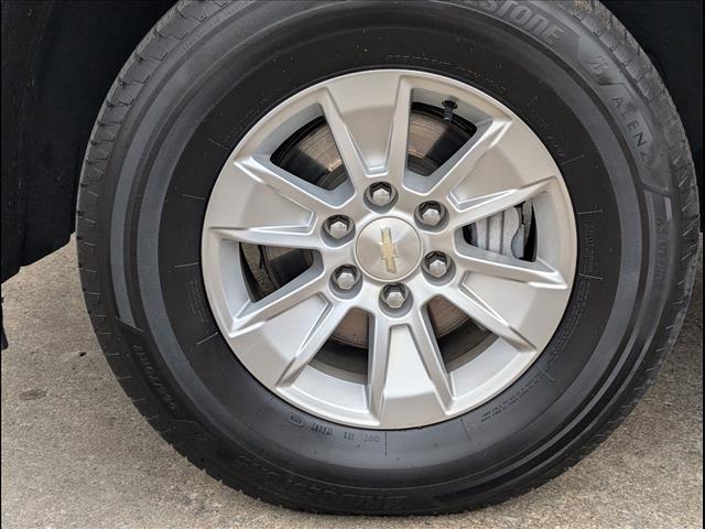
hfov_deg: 38.9
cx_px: 352
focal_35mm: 49
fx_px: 998
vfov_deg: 29.7
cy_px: 264
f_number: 1.68
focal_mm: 6.9
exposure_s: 1/256
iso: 27
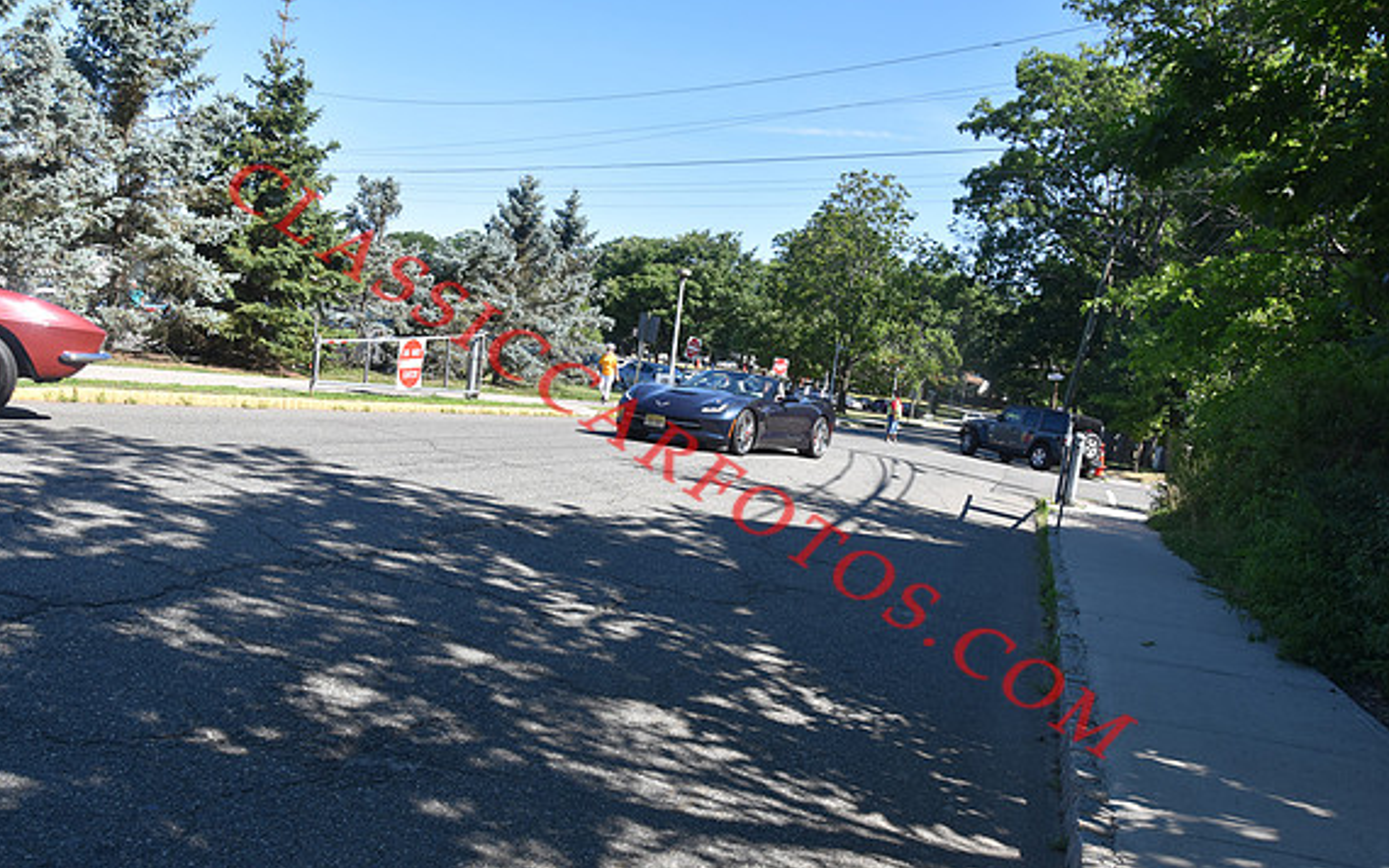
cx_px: 694
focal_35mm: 28
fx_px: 1060
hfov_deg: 66.5
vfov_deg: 44.5
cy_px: 462
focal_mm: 18
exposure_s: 1/250
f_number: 8
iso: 200
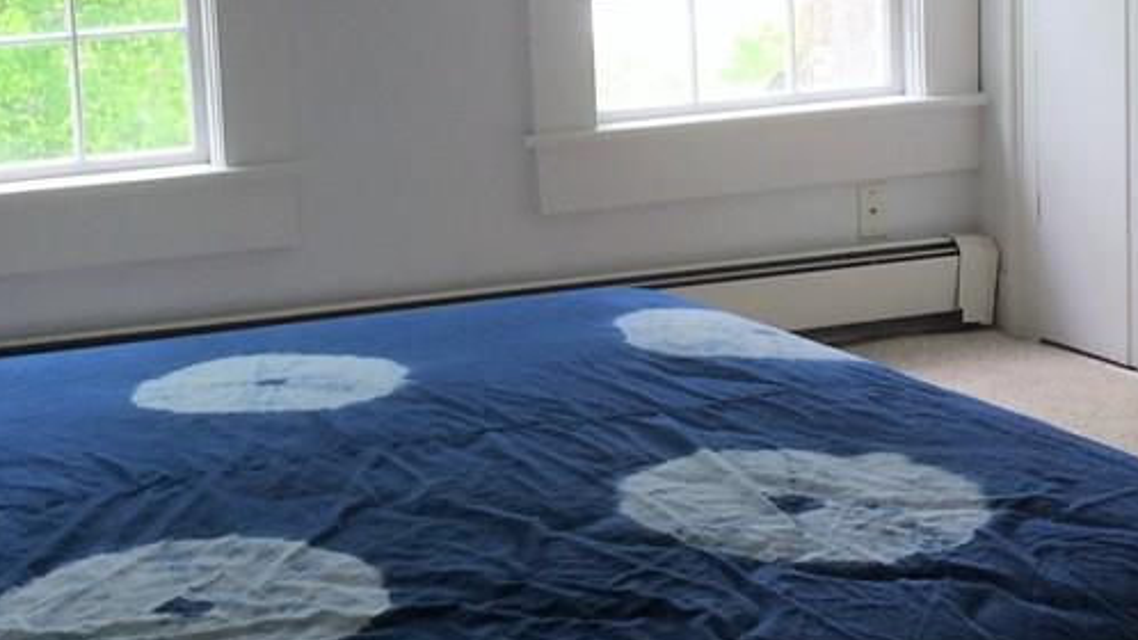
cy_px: 141
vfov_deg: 18.4
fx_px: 1961
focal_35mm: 65
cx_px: 247
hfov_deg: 31.6
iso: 32
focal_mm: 4.15
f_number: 2.2
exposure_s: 1/30
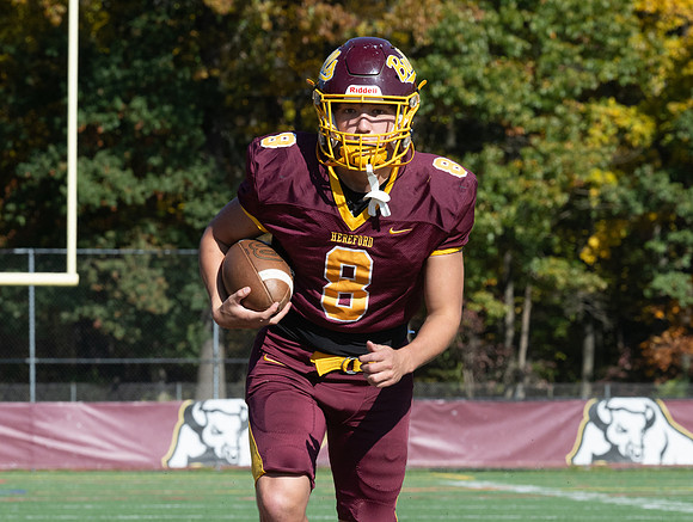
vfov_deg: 7.1
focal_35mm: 209
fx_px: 4183
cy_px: 341
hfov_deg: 9.5
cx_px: 375
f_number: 5.6
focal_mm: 93
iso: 450
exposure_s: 1/2000
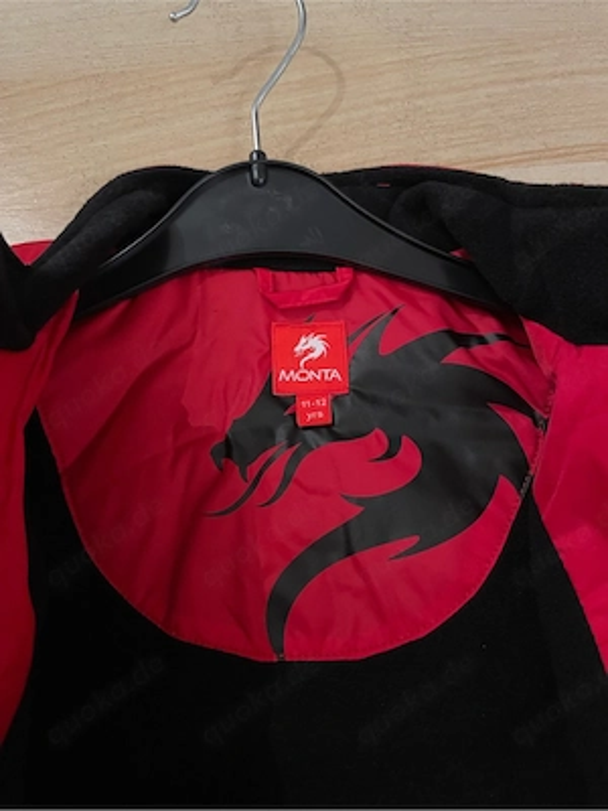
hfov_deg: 53.1
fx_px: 609
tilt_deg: -74.2
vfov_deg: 67.3
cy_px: 406
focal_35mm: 26
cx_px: 304
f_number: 1.6
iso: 800
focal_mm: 4.2
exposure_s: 1/25
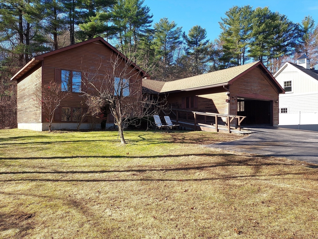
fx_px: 220
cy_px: 120
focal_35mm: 24
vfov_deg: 56.8
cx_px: 159
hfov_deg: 71.6
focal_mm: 4.6
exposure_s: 1/332
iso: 40
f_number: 1.8
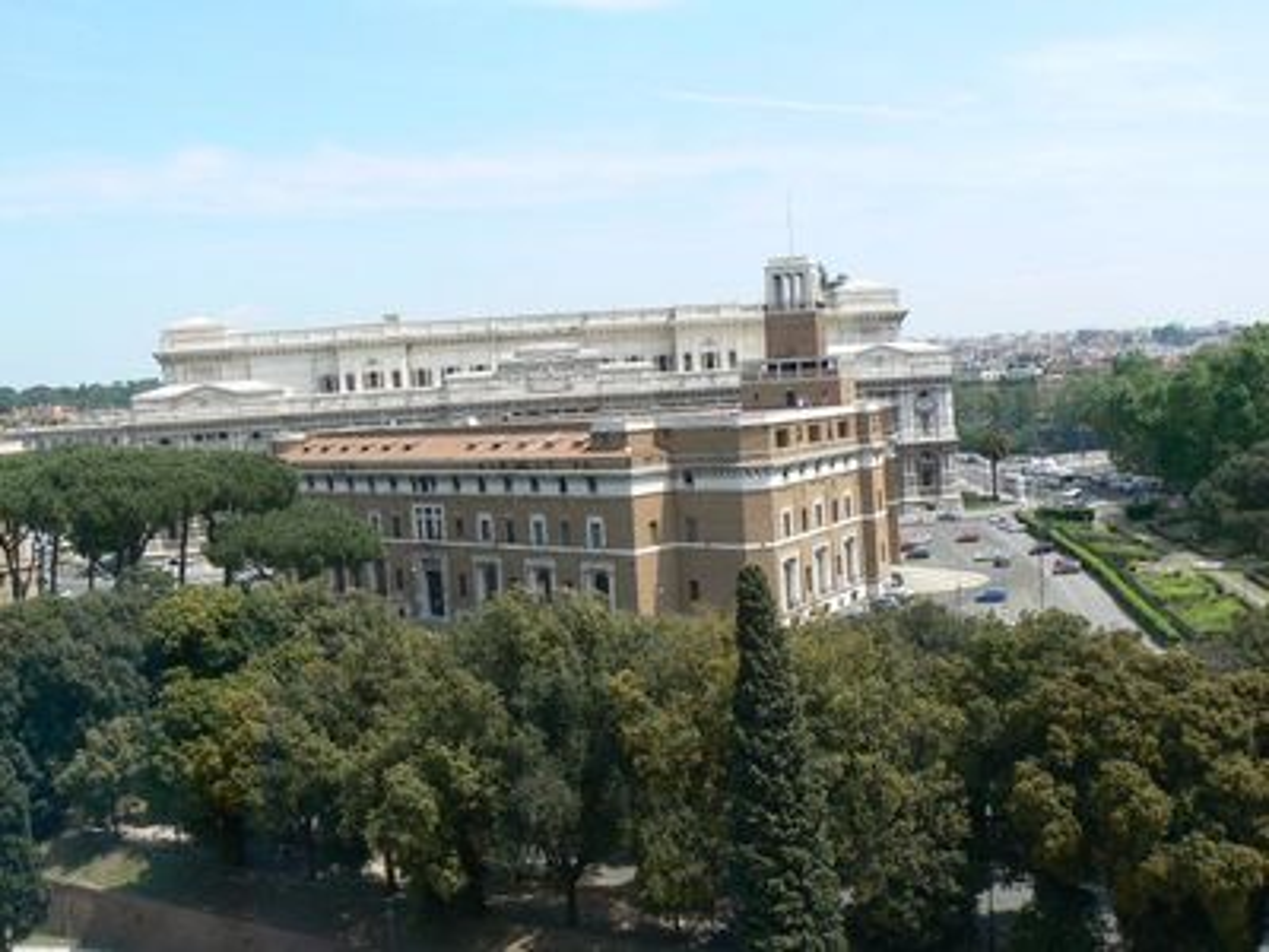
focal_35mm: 36
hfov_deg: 51.4
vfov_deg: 39.7
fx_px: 1320
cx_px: 634
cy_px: 476
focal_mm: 6
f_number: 5.6
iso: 80
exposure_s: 1/200
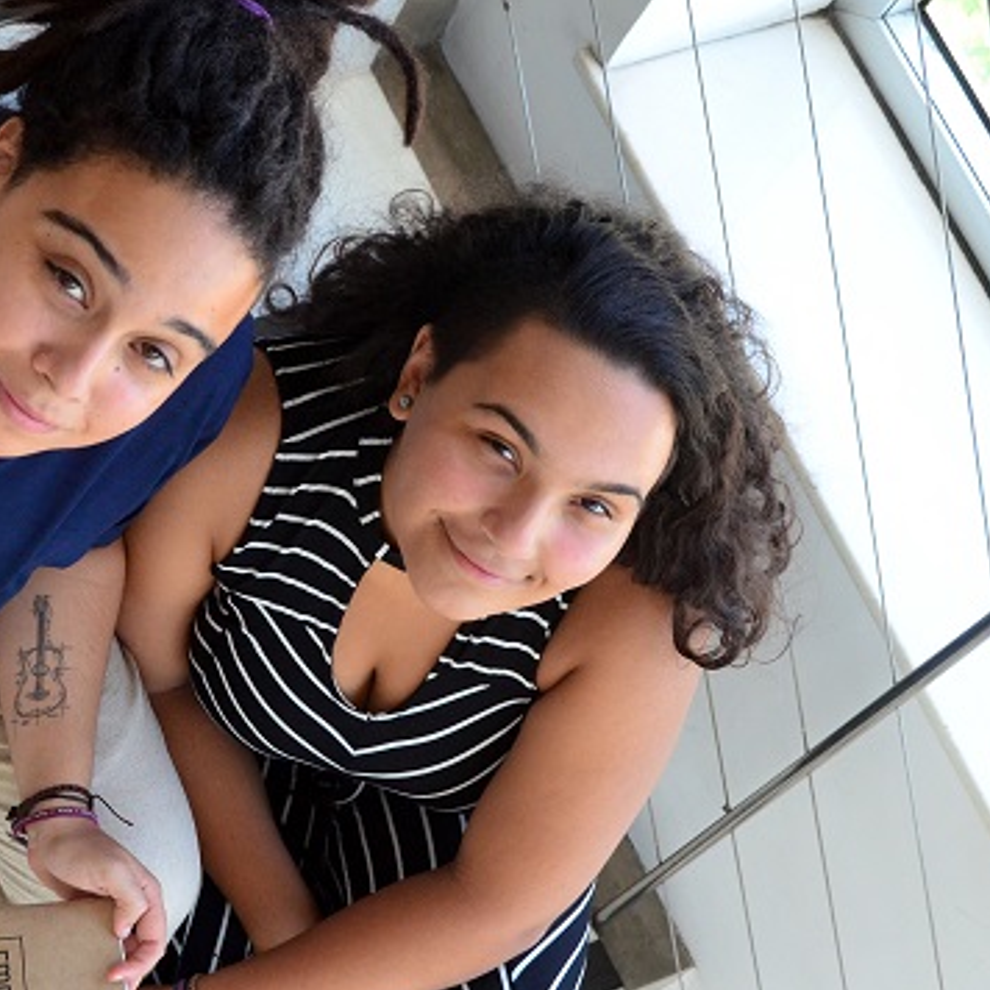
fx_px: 2750
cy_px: 594
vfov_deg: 20.4
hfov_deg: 20.2
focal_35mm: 85
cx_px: 184
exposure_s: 1/200
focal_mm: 34
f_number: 7.1
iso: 1600
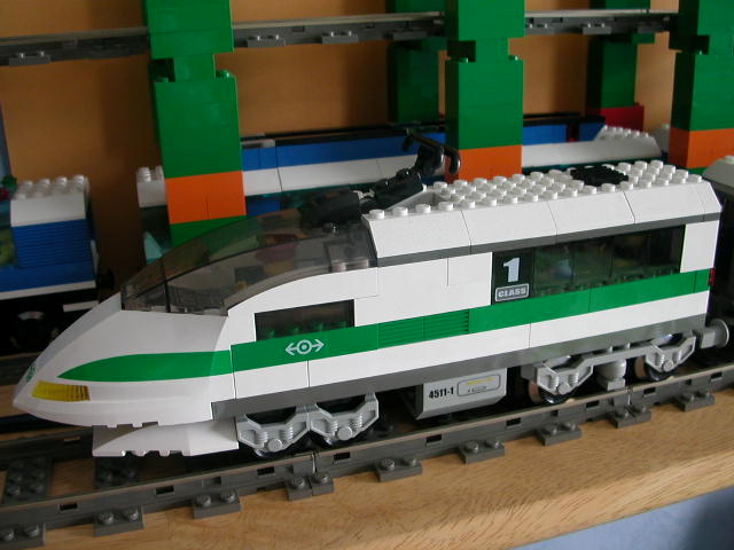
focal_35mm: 37
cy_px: 275
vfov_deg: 38.7
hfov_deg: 50.1
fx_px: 785
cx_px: 367
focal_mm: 5.6
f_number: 2.7
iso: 122
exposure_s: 1/28.7
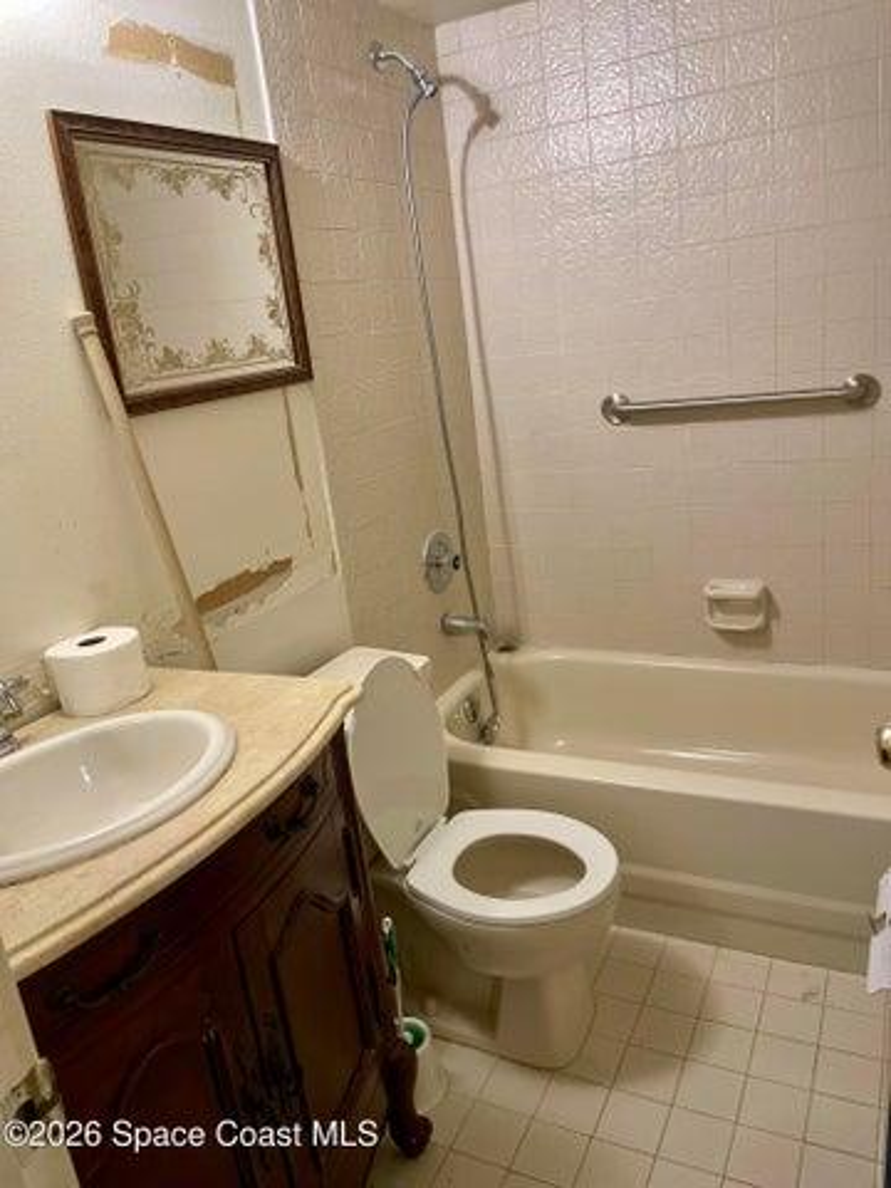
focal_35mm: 26
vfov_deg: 67.3
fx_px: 892
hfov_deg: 53.1
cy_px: 594
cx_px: 446
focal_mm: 4.2
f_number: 1.6
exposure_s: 1/60
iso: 250
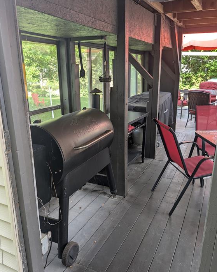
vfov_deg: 60.4
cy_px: 147
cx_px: 110
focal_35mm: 29
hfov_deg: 50.0
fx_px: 233
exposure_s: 1/120
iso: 44
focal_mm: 4.38
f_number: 1.73
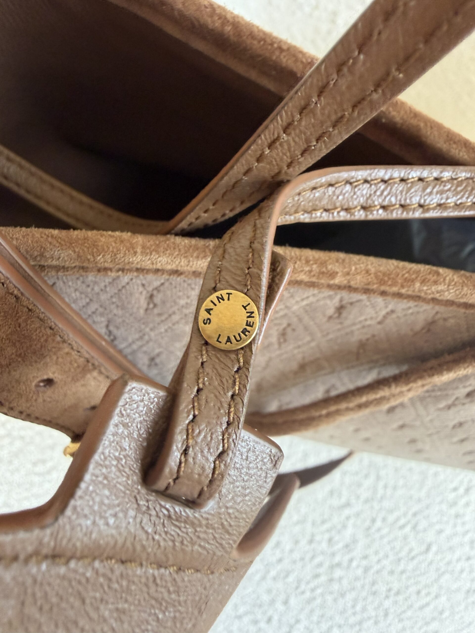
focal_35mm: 24
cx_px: 238
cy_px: 316
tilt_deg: -81.3
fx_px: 439
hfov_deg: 56.8
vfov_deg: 71.6
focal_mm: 2.22
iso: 320
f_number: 2.2
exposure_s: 1/117
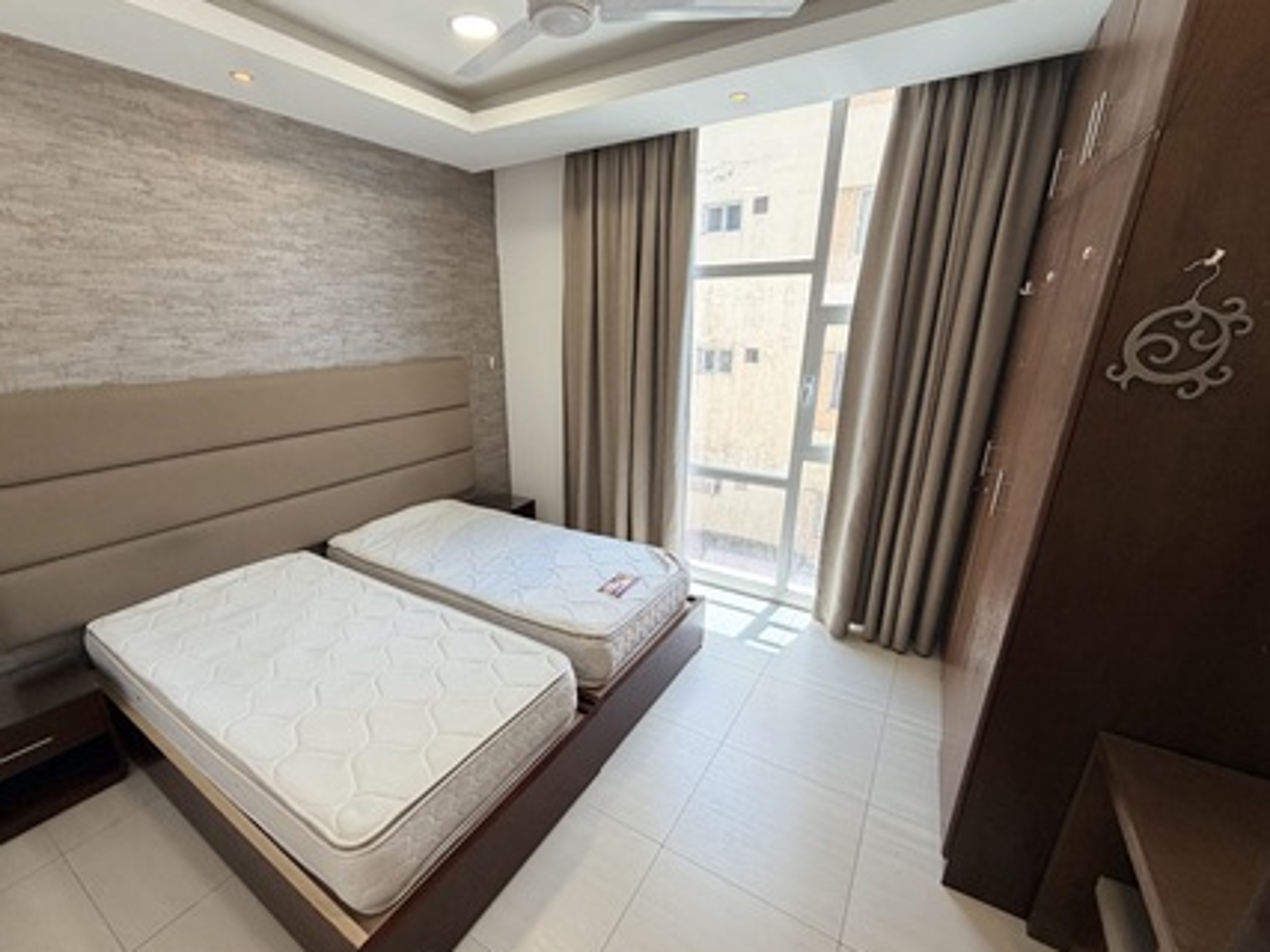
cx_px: 596
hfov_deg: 98.1
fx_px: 550
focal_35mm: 15
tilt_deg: -18.1
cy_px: 504
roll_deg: +0.5
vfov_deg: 81.6
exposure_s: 1/121
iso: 125
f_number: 2.2
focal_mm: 2.22
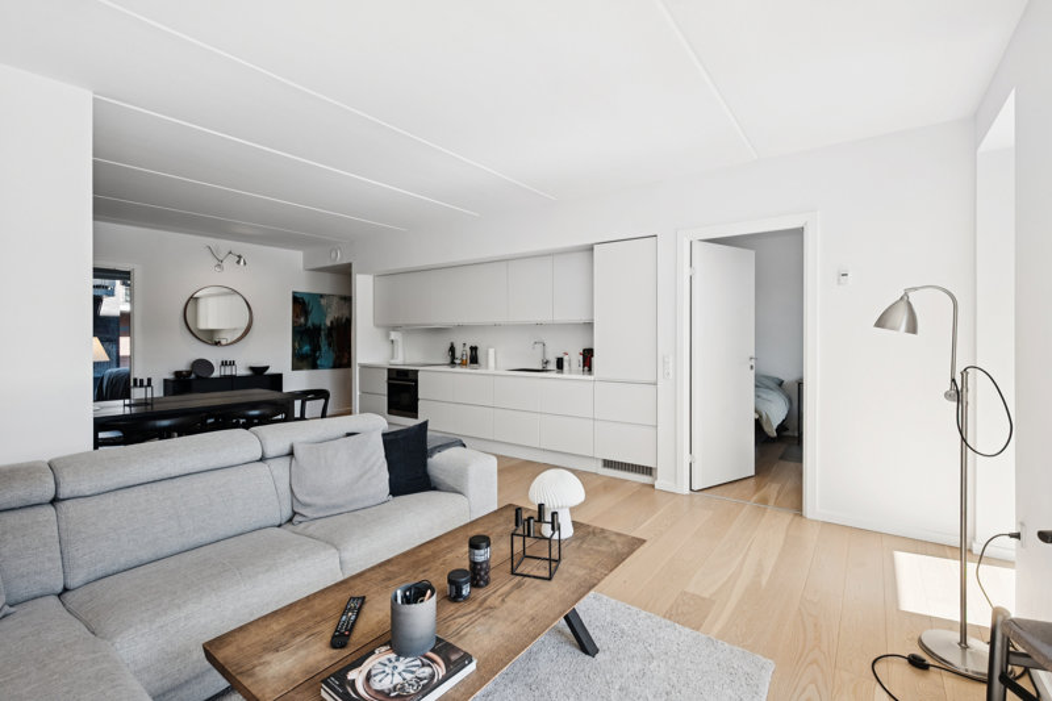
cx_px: 526
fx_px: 467
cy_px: 350
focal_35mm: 16
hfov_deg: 96.7
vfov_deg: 73.7
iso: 400
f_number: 7.1
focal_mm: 16
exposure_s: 1/160
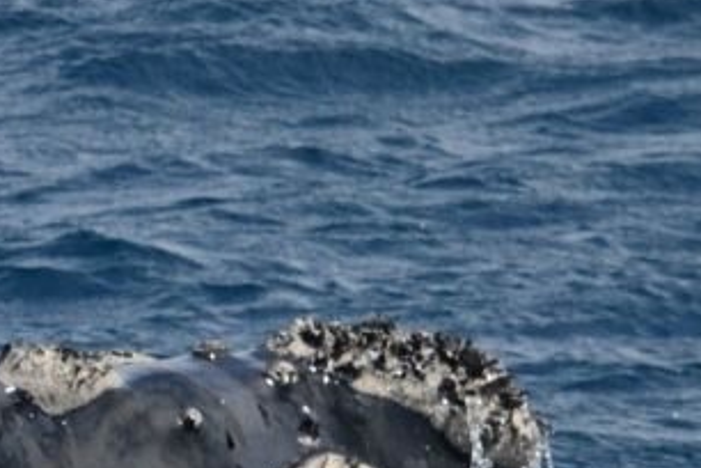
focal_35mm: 1570
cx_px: -160
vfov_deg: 0.9
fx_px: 30569
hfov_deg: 1.3
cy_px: 485
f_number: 6.3
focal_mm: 600
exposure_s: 1/8000
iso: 1100
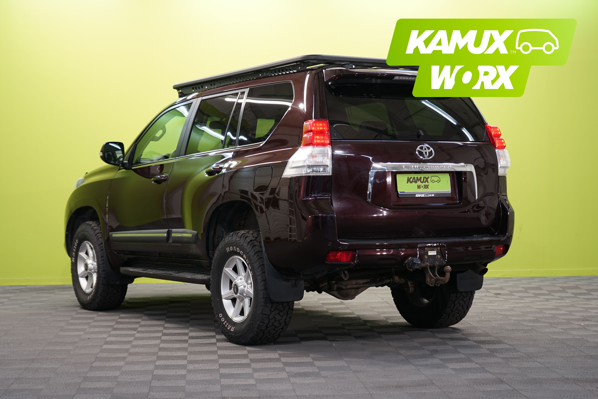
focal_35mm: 72
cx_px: 297
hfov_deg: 28.1
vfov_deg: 18.9
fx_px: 1196
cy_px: 202
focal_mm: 70
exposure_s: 1/25
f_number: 5.6
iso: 500
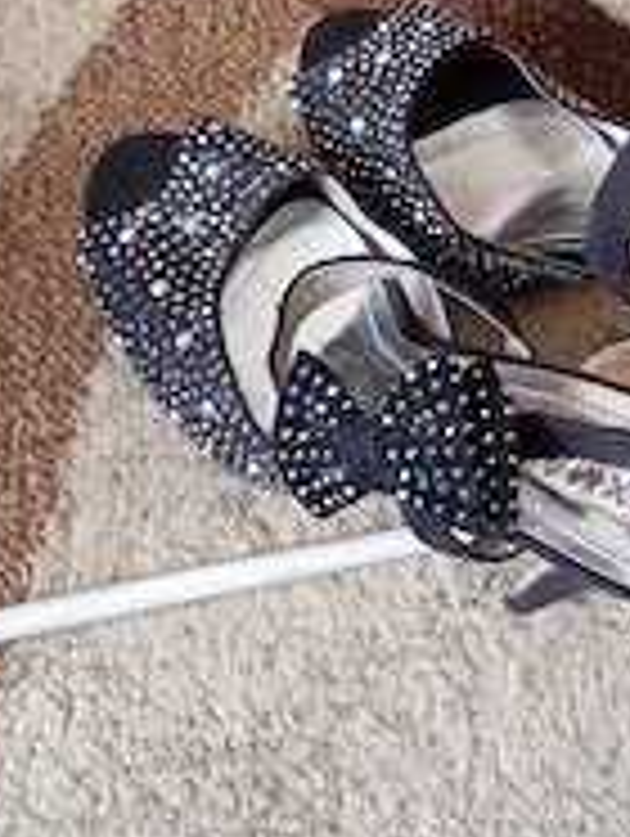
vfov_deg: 31.9
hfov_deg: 24.0
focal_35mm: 60
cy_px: 274
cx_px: 536
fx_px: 1453
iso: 1343
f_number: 1.8
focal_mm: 4.27
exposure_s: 1/20
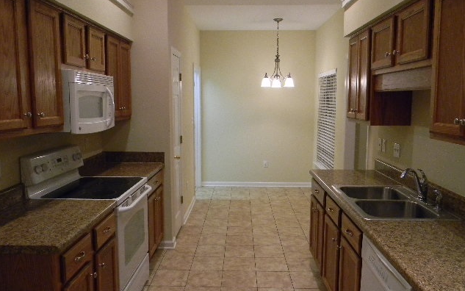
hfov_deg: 62.9
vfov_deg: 41.9
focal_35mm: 30
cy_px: 144
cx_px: 231
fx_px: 380
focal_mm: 5
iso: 405
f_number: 3.5
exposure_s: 1/26
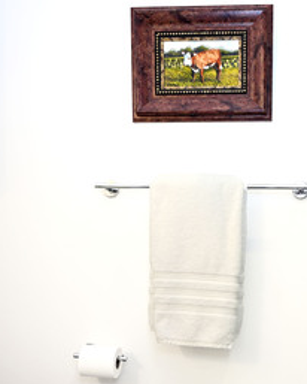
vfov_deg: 42.7
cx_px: 241
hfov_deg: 34.7
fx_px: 476
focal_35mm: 42
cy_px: 279
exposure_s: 1/20
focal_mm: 12
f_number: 3.5
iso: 100
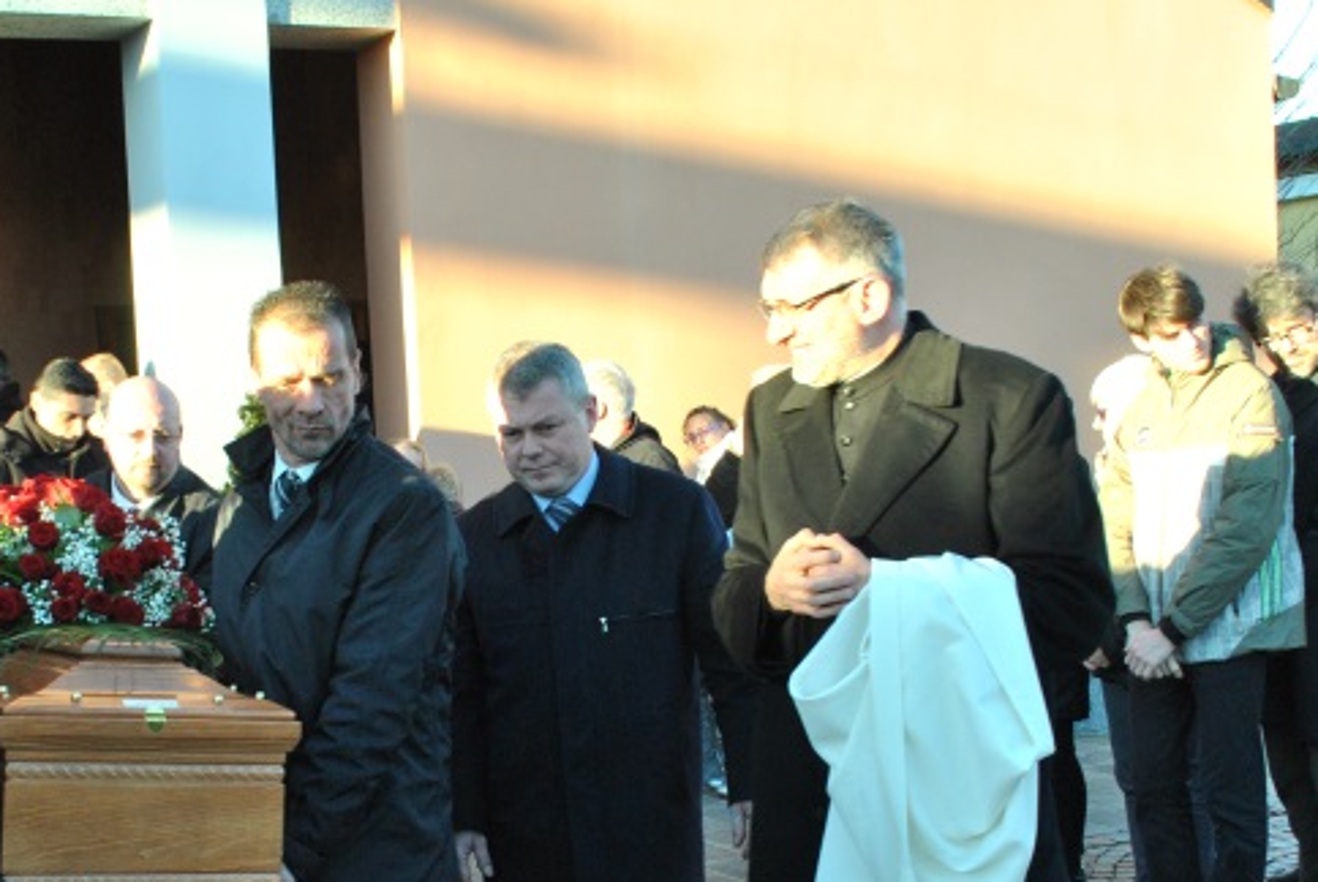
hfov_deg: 37.0
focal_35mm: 53
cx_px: 425
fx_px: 1943
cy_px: 642
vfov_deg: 25.3
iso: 400
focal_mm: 18
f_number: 6.3
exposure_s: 1/160
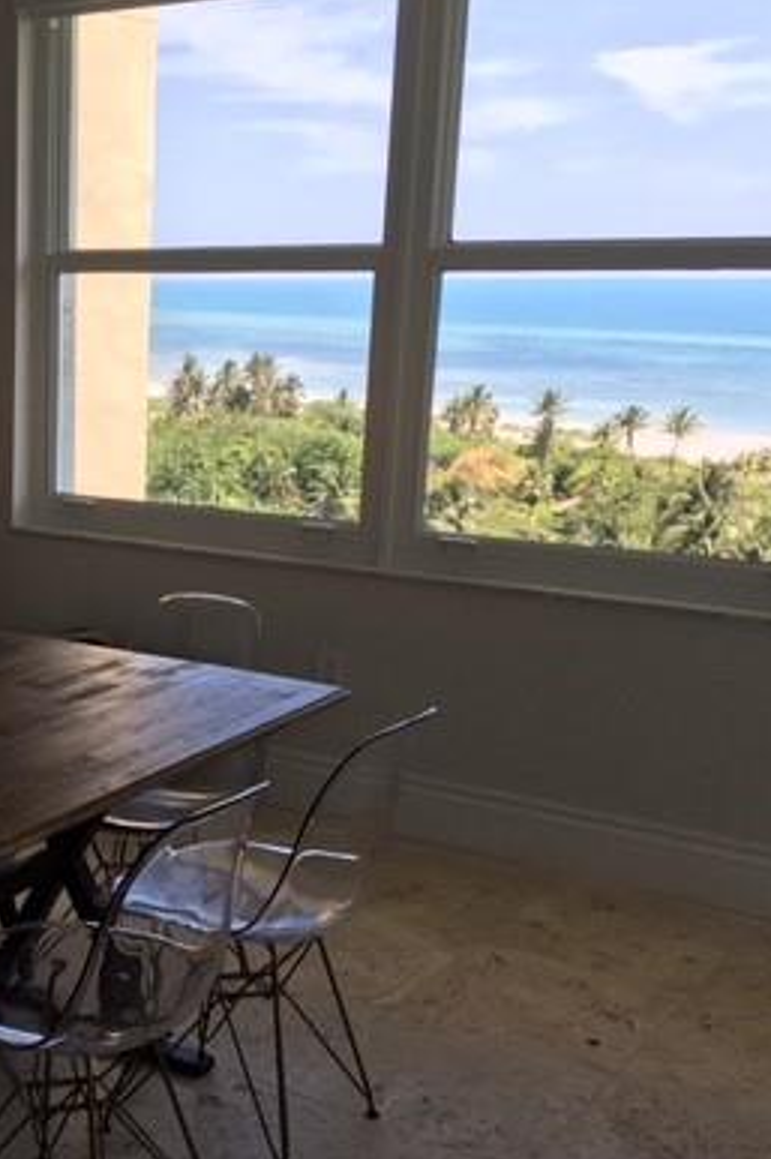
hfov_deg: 25.4
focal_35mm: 50
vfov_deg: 39.5
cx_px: -33
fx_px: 1608
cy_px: 688
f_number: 2.2
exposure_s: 1/450
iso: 25
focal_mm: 4.15
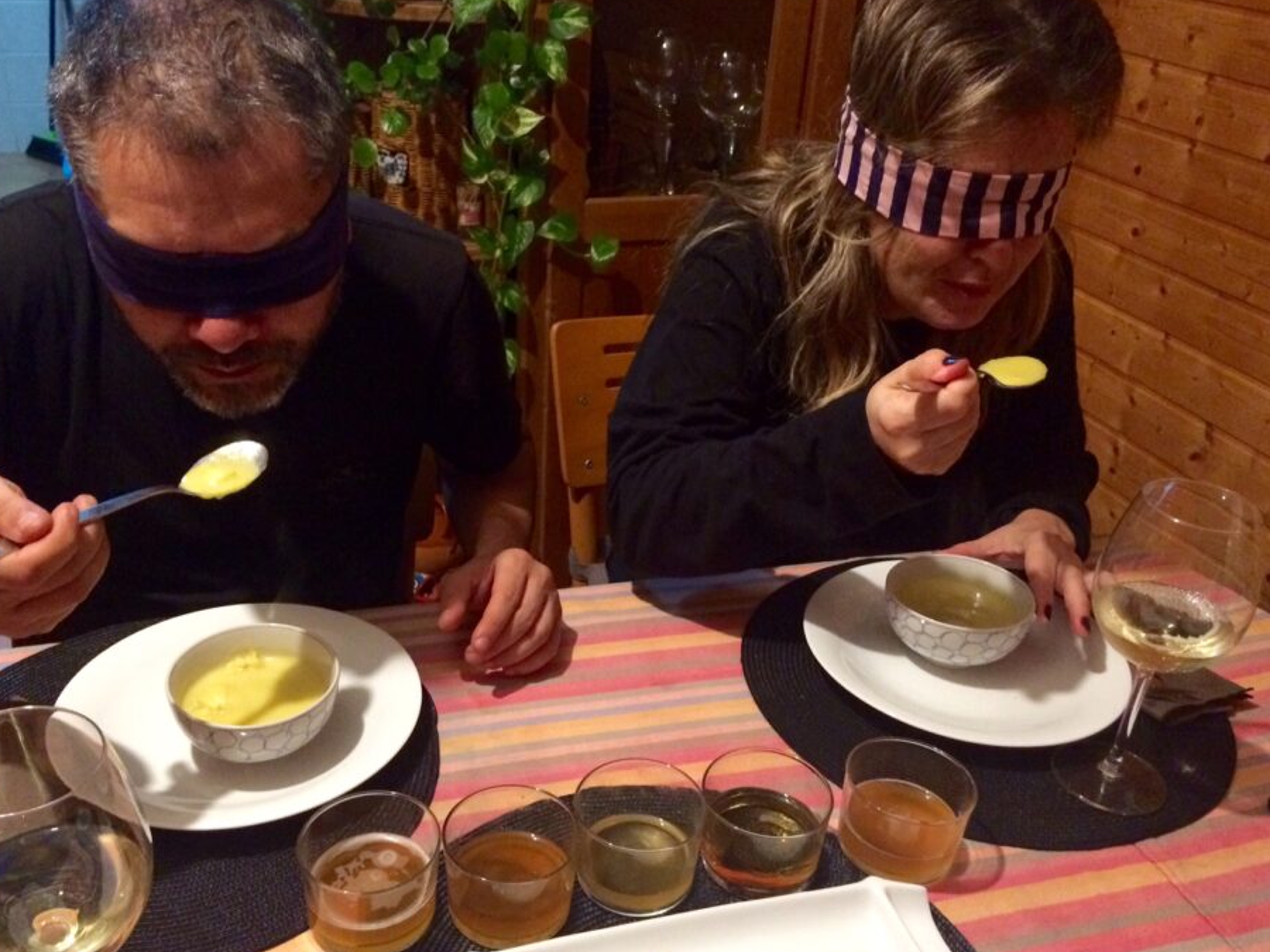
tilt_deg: -30.2
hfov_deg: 55.3
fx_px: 1211
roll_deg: -3.6
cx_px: 593
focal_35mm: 33
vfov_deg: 42.9
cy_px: 522
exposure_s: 1/17
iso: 400
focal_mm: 4.15
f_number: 2.2
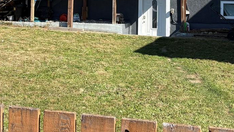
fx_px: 403
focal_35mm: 65
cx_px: 115
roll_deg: -0.7
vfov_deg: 17.8
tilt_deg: +3.6
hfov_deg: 32.4
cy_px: -18
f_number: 1.6
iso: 50
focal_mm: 5.96
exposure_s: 1/1799
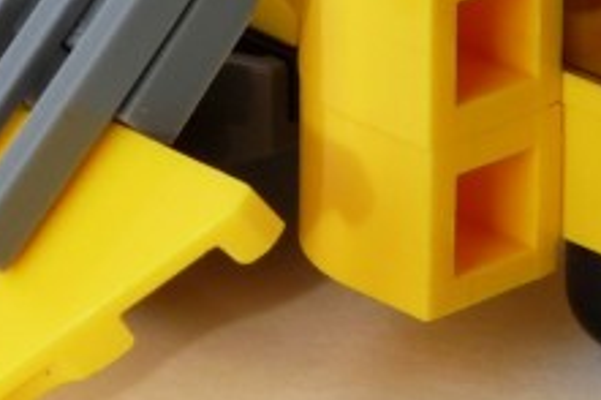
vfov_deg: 3.3
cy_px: -193
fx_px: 6839
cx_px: 307
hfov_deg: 5.0
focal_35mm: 410
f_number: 8
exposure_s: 1/60
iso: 100
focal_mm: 19.4
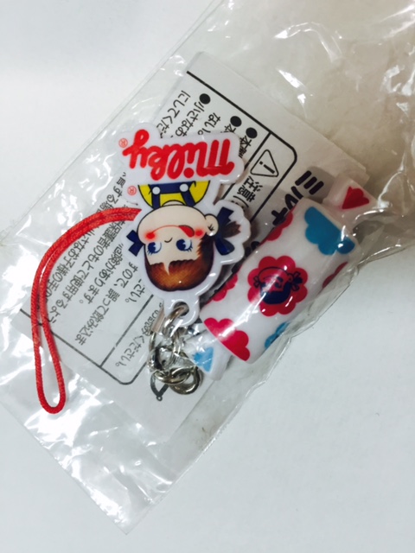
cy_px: 276
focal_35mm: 29
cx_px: 208
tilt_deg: -79.4
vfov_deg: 61.7
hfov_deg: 48.2
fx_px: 464
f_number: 2.2
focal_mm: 4.15
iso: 100
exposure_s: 1/33
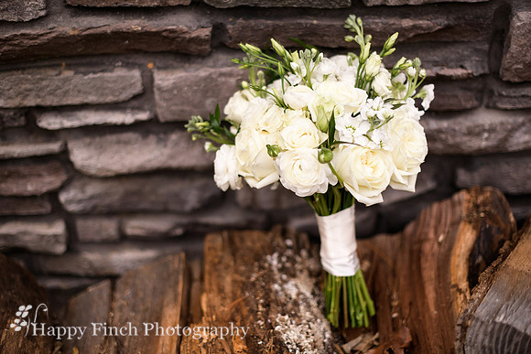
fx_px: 738
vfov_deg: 27.0
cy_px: 177
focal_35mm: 50
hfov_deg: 39.6
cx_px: 266
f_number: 1.8
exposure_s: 1/5000
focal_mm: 50
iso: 400
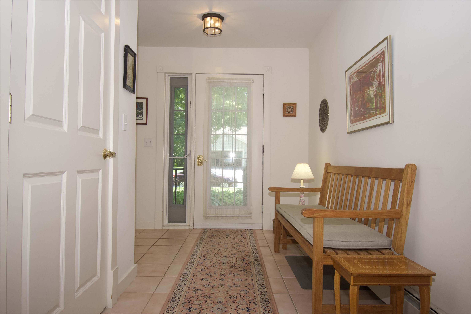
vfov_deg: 53.1
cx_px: 236
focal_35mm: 24
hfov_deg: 73.7
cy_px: 157
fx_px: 314
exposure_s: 1/160
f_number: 5.3
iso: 800
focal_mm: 16
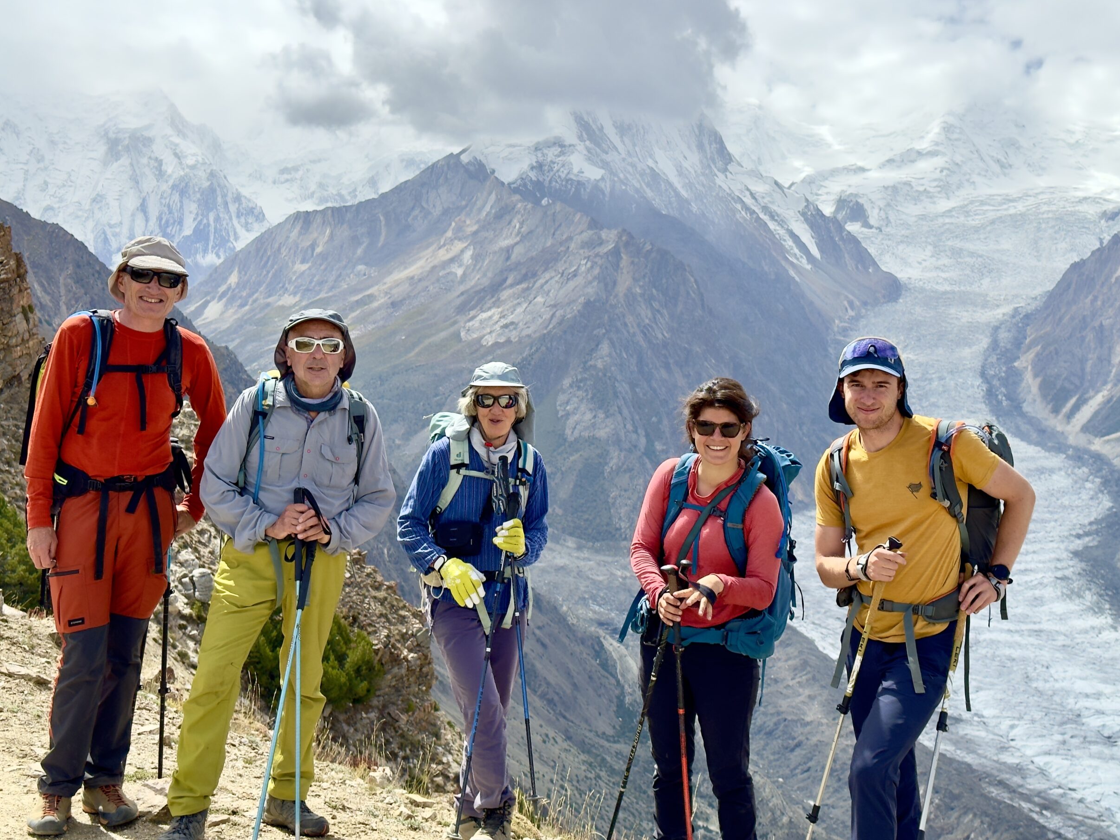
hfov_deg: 37.5
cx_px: 595
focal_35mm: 51
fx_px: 1650
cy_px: 401
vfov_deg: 28.6
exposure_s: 1/4975
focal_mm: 6.76
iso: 64
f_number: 1.78
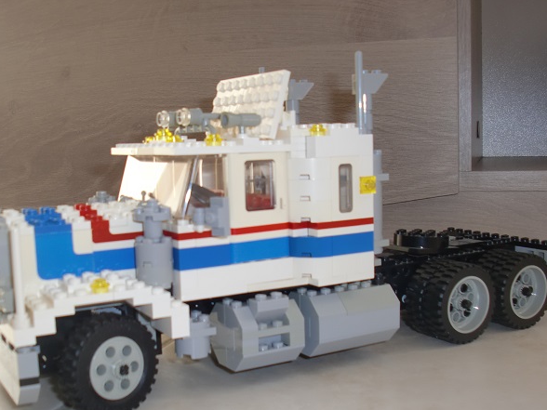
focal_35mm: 49
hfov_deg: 38.9
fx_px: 774
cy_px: 246
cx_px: 244
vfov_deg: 29.6
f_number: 2.8
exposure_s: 1/80
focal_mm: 6.3
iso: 64
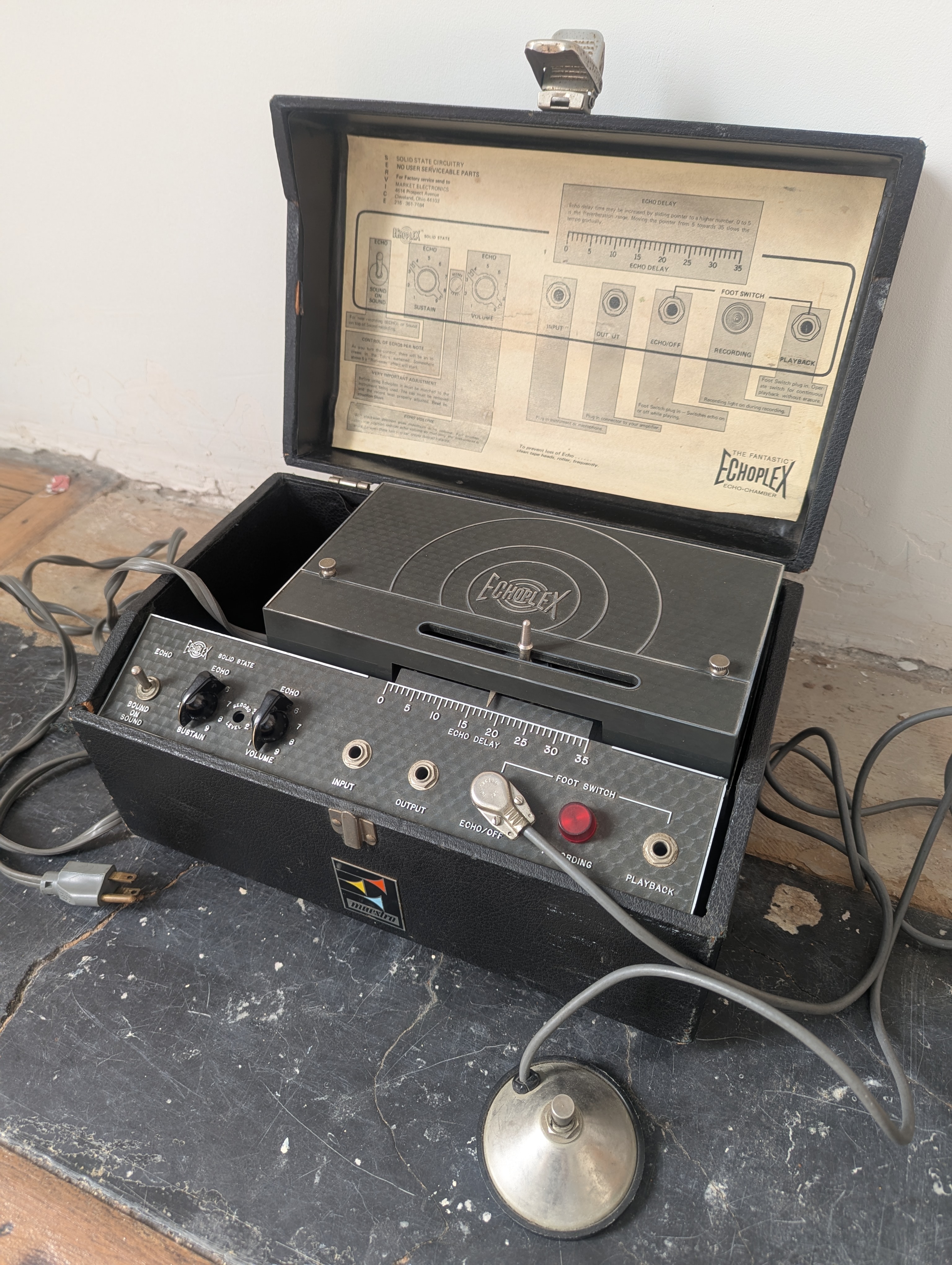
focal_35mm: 24
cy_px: 632
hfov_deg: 56.9
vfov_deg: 71.5
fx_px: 878
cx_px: 476
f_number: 1.85
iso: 46
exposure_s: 1/27.3
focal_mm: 6.81
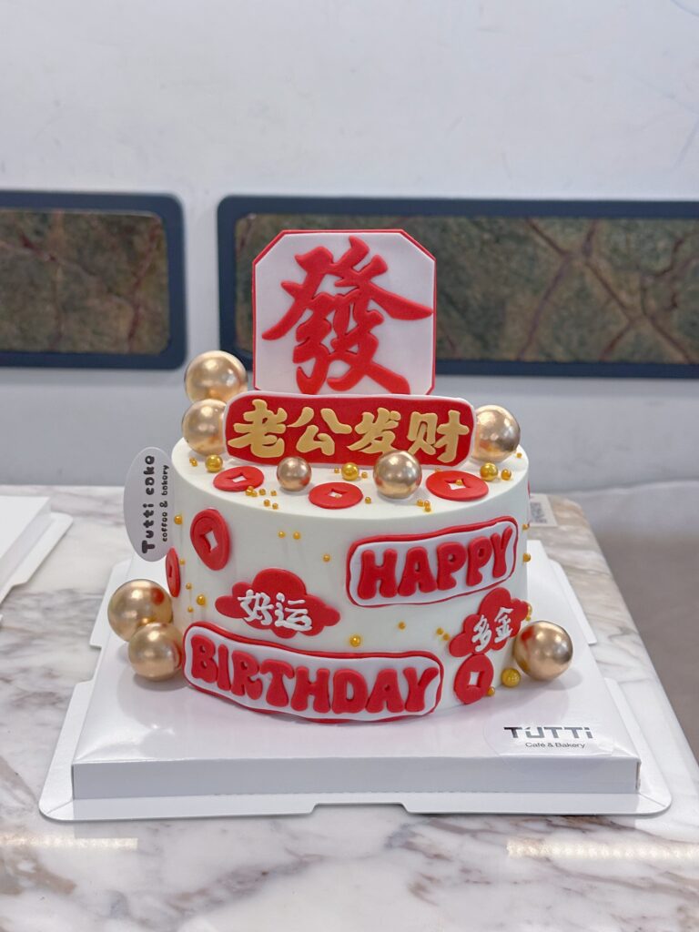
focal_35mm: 48
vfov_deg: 39.7
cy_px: 466
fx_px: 1292
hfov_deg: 30.3
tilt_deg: -18.5
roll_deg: -1.8
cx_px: 350
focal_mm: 6.86
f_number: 1.78
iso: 200
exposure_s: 1/50
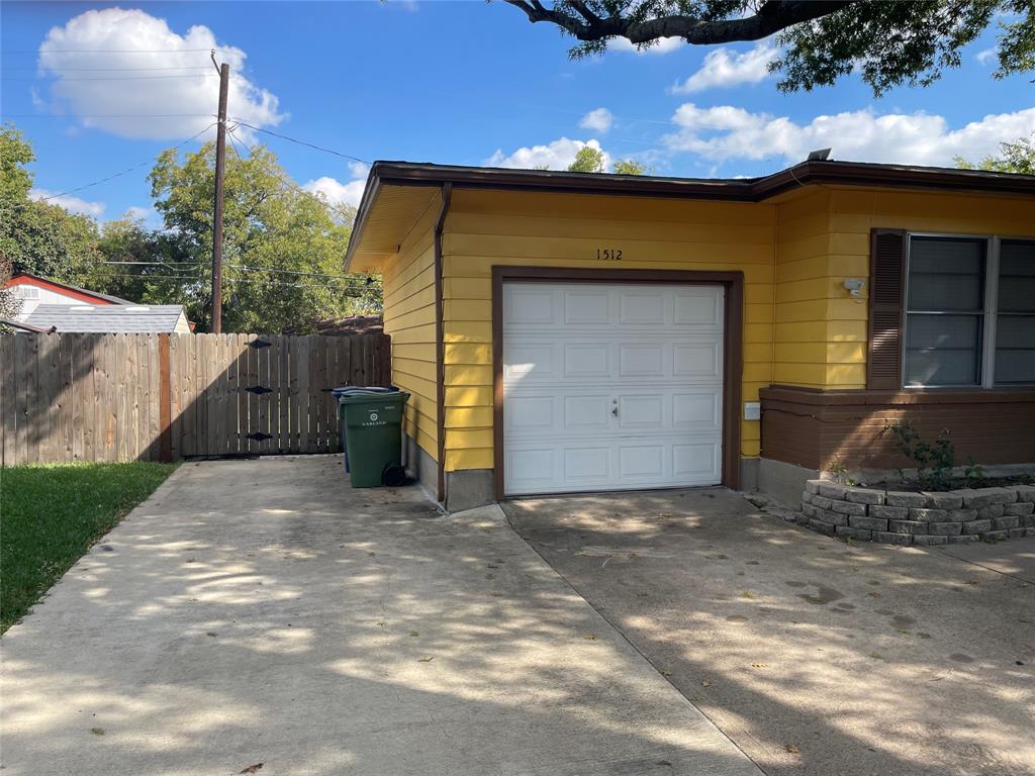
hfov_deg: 67.3
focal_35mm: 26
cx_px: 518
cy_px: 388
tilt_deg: -5.1
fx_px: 777
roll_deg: +0.4
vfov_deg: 53.1
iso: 32
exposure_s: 1/1453
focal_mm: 4.2
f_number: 1.6
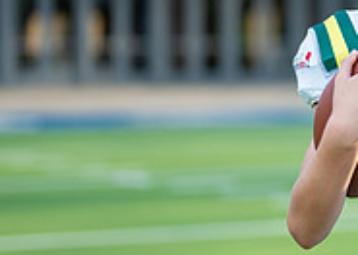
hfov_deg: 9.8
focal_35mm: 202
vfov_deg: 7.1
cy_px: 100
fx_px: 2053
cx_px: 474
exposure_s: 1/2500
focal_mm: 50
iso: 100
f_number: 1.2
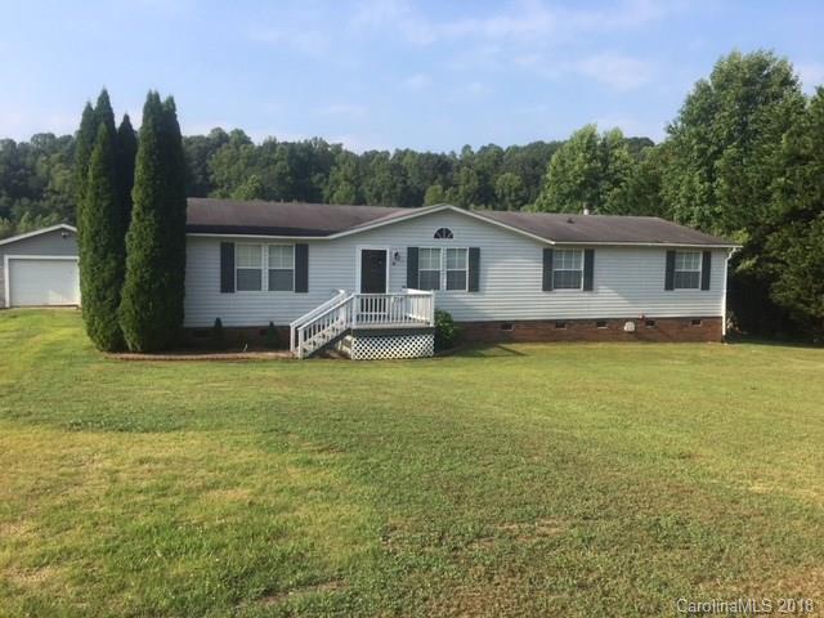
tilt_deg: -5.7
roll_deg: -0.4
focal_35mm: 29
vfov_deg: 48.2
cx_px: 412
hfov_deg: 61.7
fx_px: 690
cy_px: 309
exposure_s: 1/1183
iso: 25
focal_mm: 4.15
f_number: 2.2
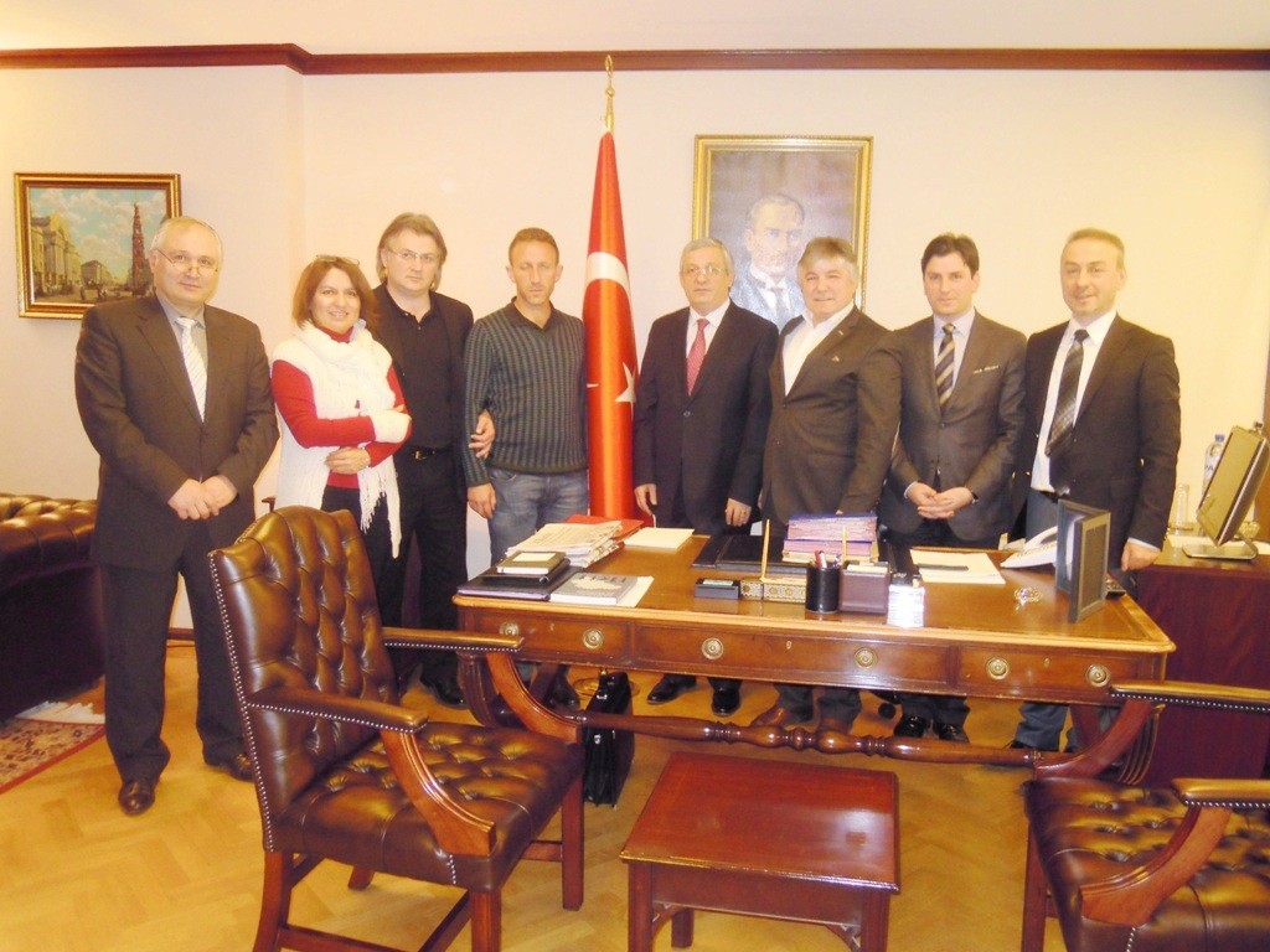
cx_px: 635
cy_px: 476
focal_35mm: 28
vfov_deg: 49.7
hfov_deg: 63.4
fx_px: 1027
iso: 320
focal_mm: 5
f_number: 2.7
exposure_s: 1/25
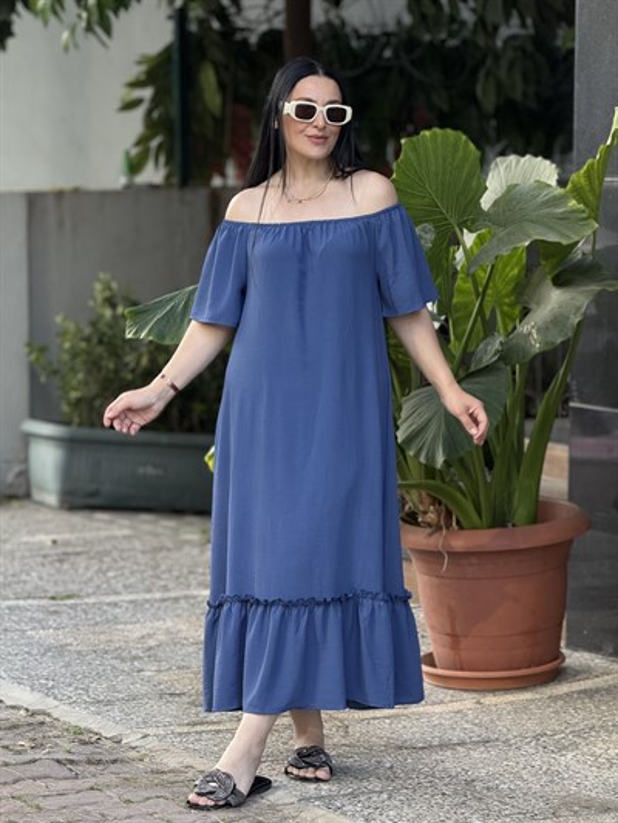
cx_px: 309
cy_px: 412
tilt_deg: -5.4
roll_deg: -0.3
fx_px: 2855
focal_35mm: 120
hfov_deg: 12.4
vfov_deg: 16.4
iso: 200
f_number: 2.8
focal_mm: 15.66
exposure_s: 1/99
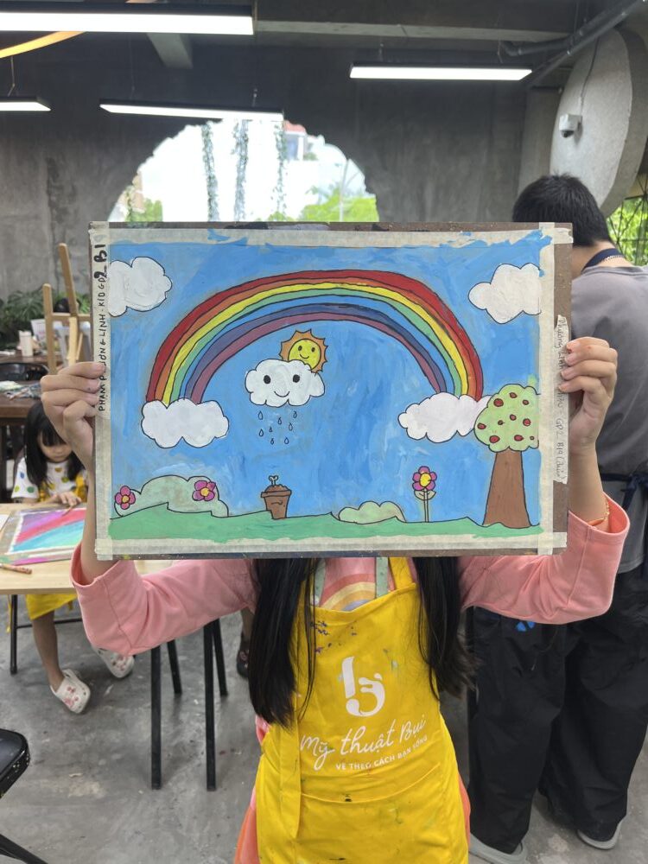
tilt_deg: -15.1
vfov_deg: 67.3
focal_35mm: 26
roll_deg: -1.1
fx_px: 649
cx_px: 324
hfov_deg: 53.1
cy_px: 432
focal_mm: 5.1
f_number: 1.6
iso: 40
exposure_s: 1/100
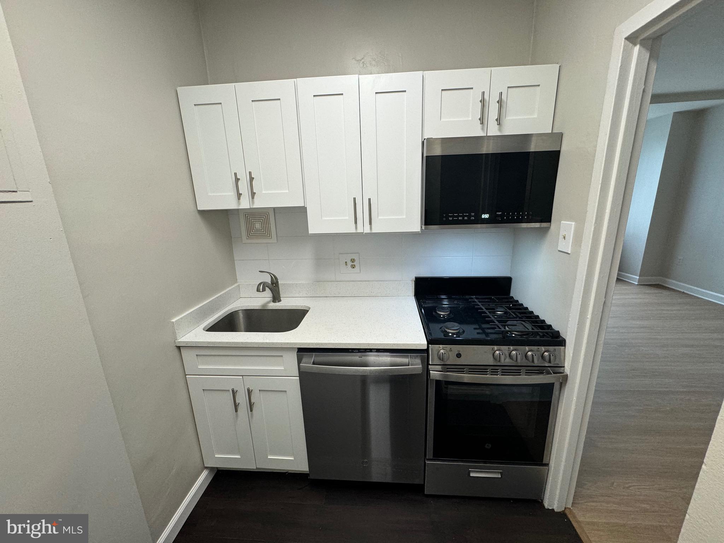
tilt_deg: -13.9
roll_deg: +2.0
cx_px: 362
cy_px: 272
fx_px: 293
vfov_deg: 85.7
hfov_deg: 102.1
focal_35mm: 14
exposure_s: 1/120
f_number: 2.2
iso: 160
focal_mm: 2.22
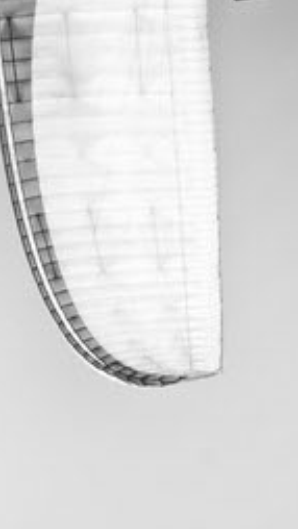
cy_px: -94
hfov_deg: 5.9
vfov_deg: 10.4
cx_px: 142
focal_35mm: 204
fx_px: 2867
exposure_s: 1/400
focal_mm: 55
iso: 100
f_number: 10
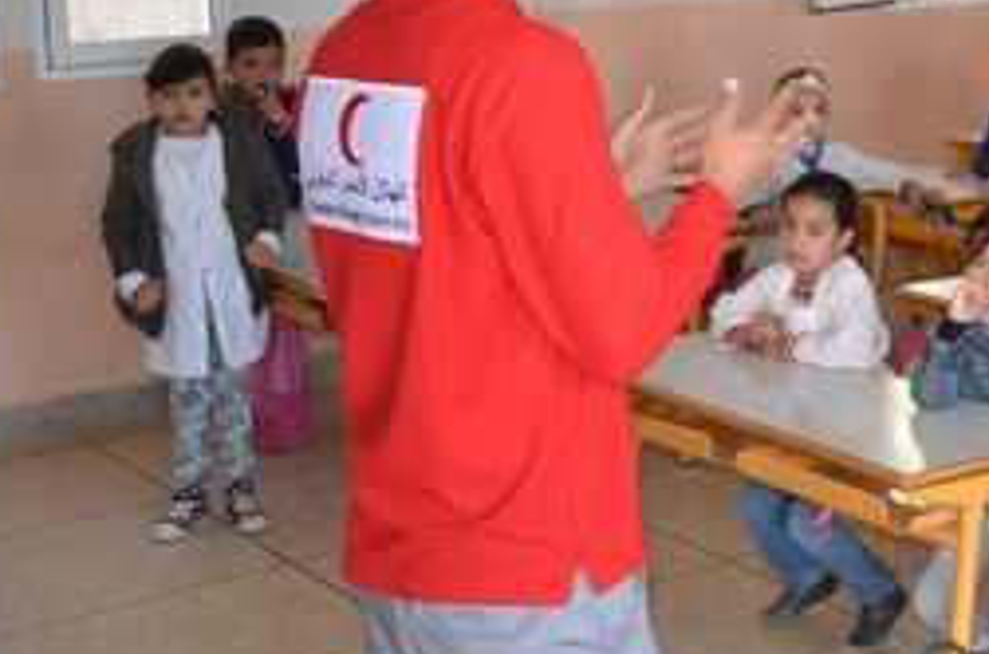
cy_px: 93
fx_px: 2028
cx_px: 1239
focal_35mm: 74
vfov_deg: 18.1
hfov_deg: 24.4
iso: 400
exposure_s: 1/125
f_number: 3.5
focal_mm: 18
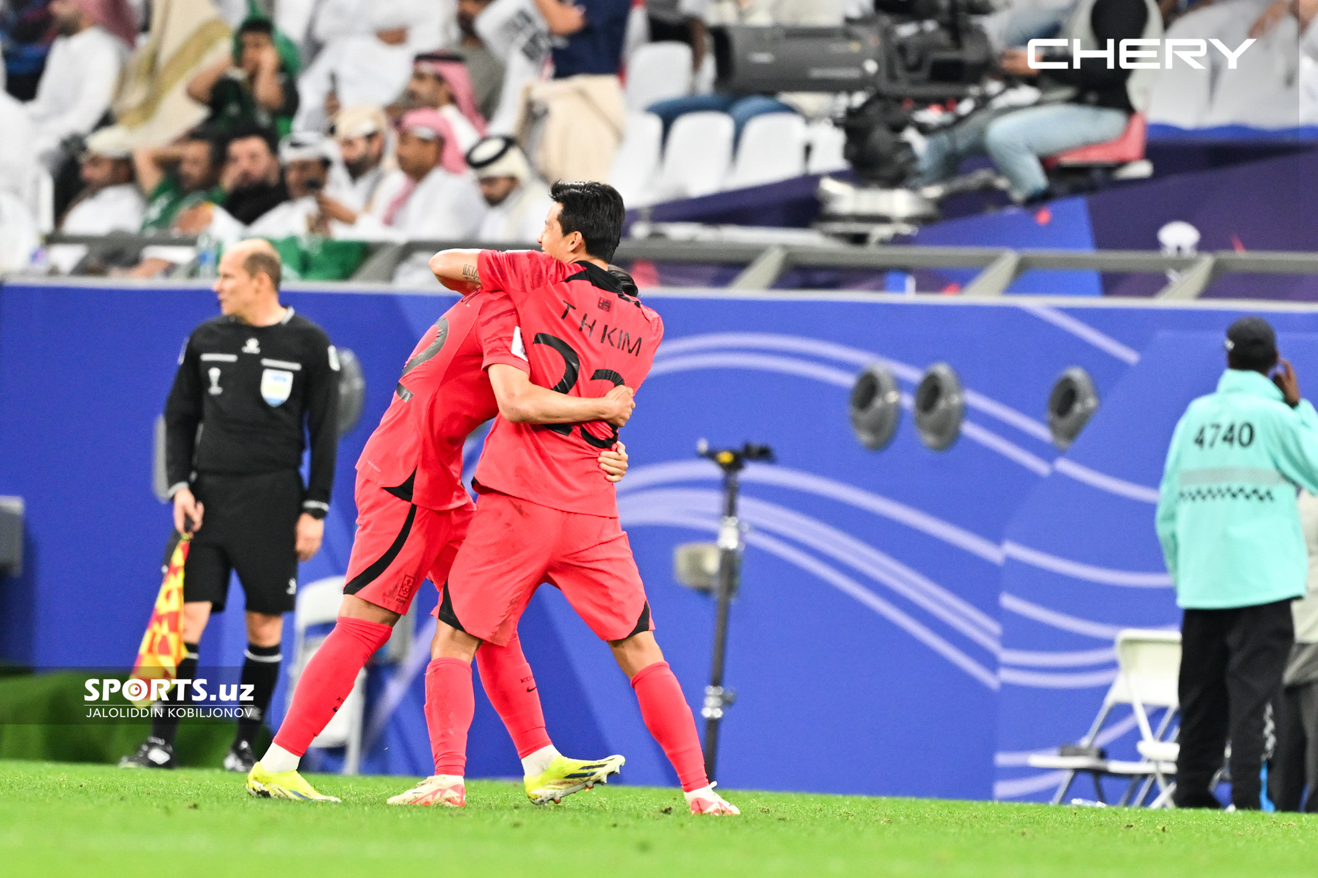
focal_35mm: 400
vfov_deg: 3.4
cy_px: 439
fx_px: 14642
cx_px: 659
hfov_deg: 5.2
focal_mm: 400
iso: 1600
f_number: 2.8
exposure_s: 1/1000
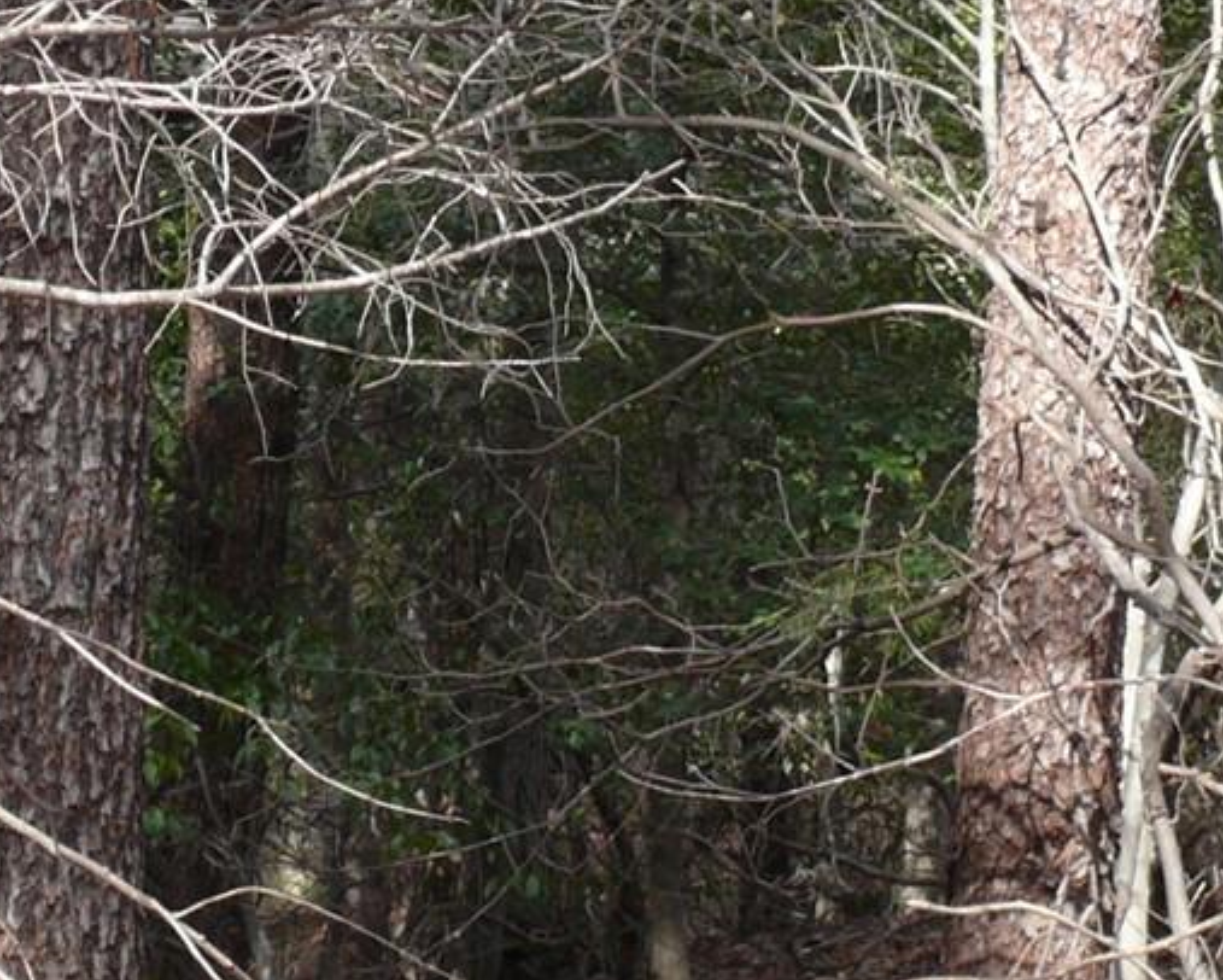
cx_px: 507
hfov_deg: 13.9
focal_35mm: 138
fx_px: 4997
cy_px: 500
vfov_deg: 11.2
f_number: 4
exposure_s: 1/125
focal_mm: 7.4
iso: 100
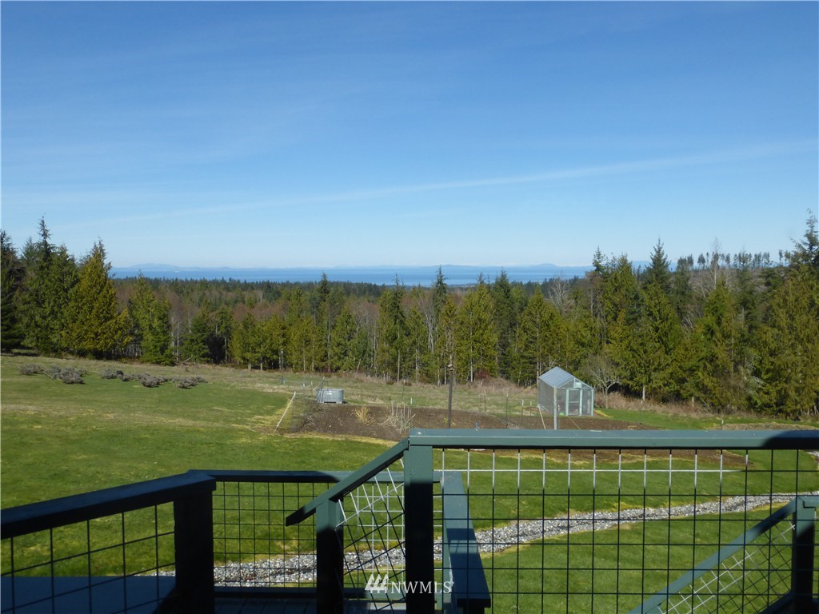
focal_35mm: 31
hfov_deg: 58.4
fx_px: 733
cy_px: 307
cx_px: 410
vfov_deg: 45.4
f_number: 4
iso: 100
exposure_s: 1/1000
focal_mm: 5.4
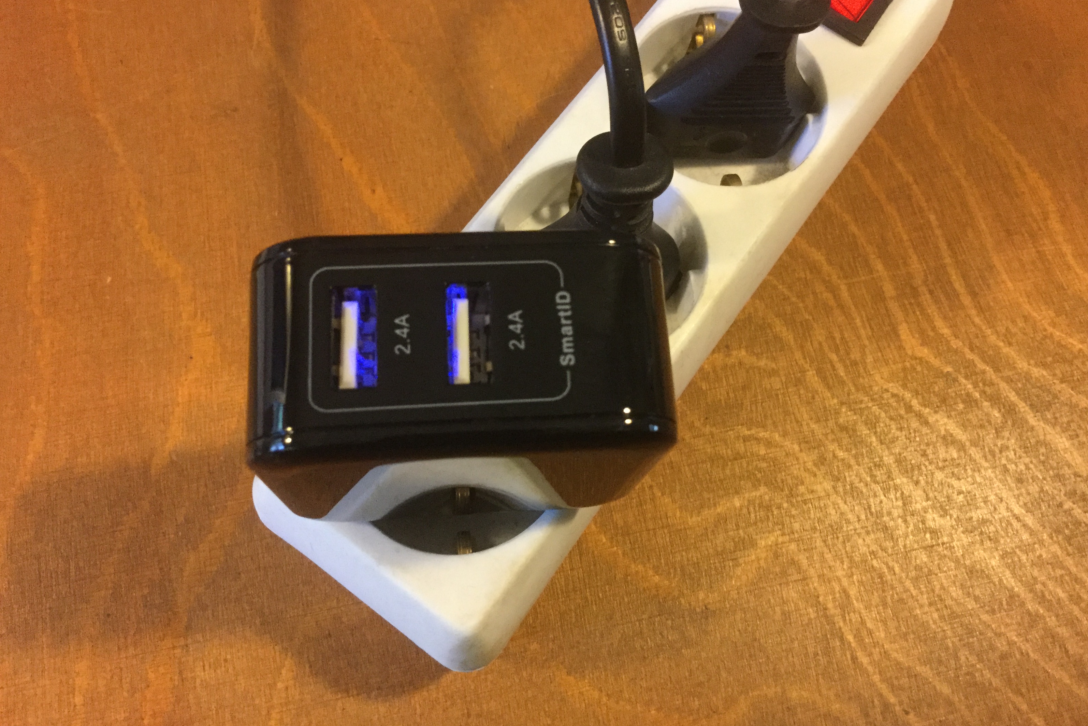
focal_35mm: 33
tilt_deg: -69.6
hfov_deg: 57.2
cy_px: 315
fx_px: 997
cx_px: 553
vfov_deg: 39.9
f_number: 2.4
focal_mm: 3.3
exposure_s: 1/25
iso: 250
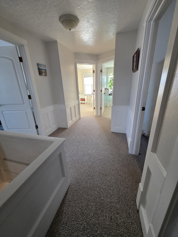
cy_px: 118
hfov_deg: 89.9
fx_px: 89
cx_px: 89
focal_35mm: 13
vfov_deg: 106.2
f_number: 1.9
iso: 200
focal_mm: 2.2
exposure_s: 1/120
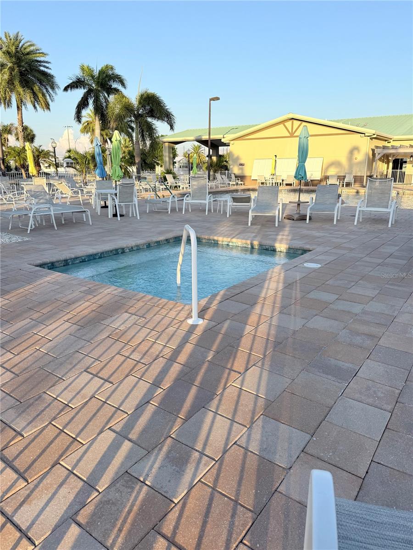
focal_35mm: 24
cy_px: 275
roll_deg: -0.9
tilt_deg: -15.8
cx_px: 206
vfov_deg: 71.6
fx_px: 382
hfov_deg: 56.8
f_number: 1.78
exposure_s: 1/1553
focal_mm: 6.76
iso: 80
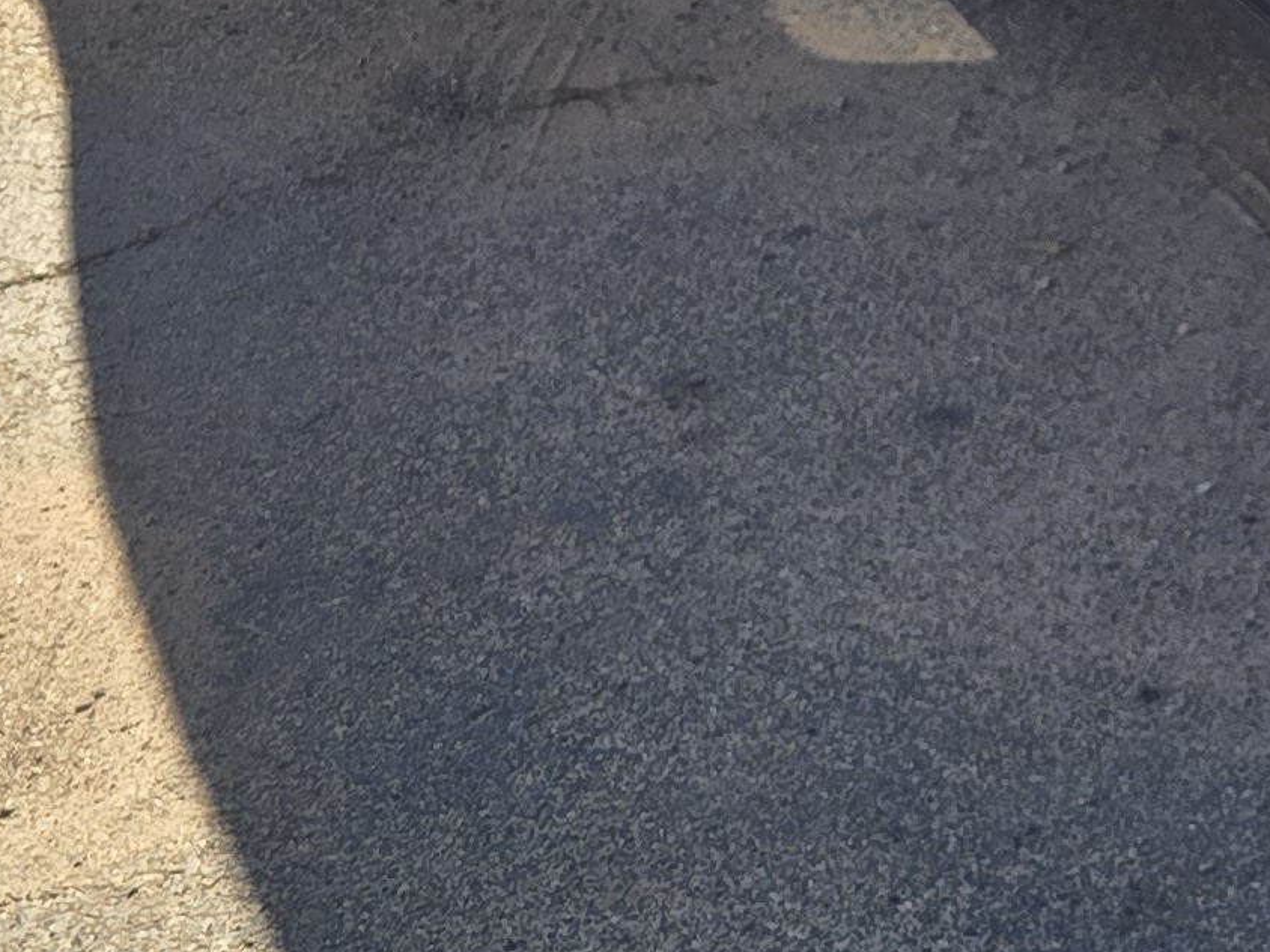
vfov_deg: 13.3
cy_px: -60
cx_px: 2657
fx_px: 3999
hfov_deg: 14.5
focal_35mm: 109
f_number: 1.7
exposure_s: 1/533
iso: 12
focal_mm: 6.3
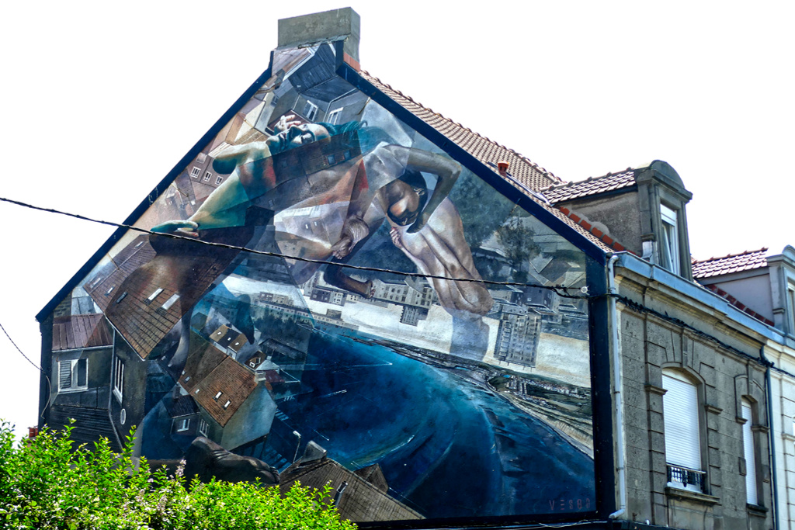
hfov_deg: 30.5
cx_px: 398
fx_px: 1458
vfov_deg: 20.6
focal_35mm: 66
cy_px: 265
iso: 125
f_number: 3.6
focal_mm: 24
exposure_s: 1/640
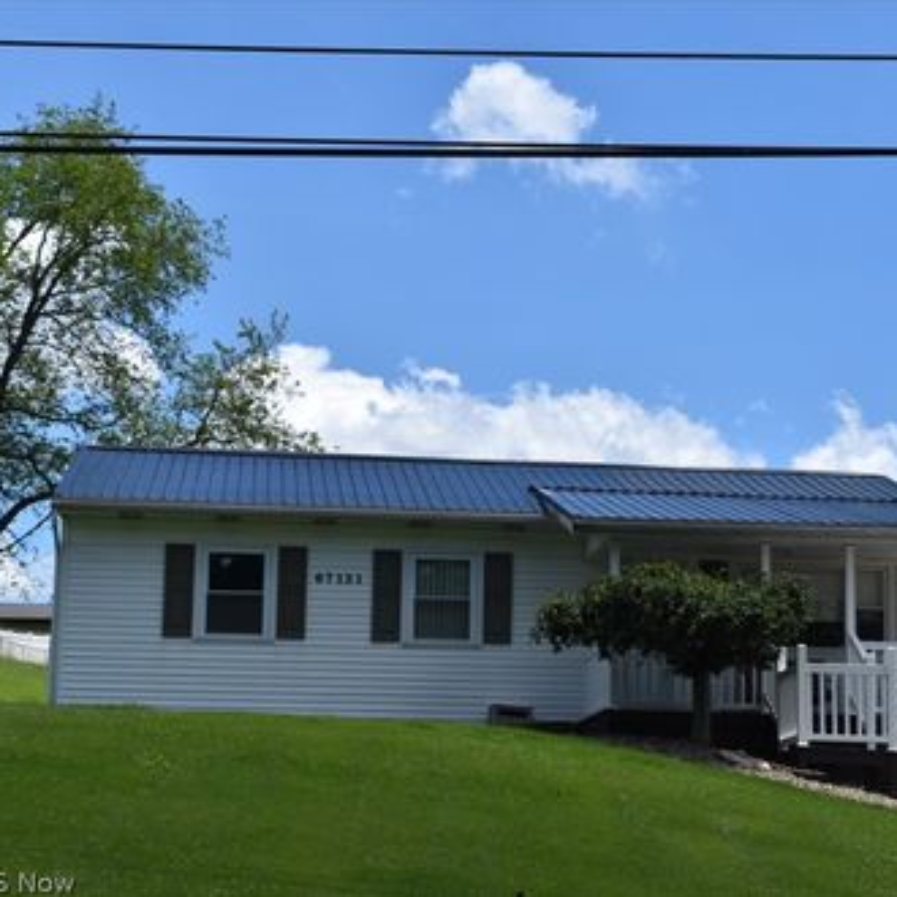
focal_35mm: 81
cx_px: 628
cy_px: 450
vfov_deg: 21.4
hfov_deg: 21.3
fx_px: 2375
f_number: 11
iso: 200
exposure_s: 1/500
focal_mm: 42
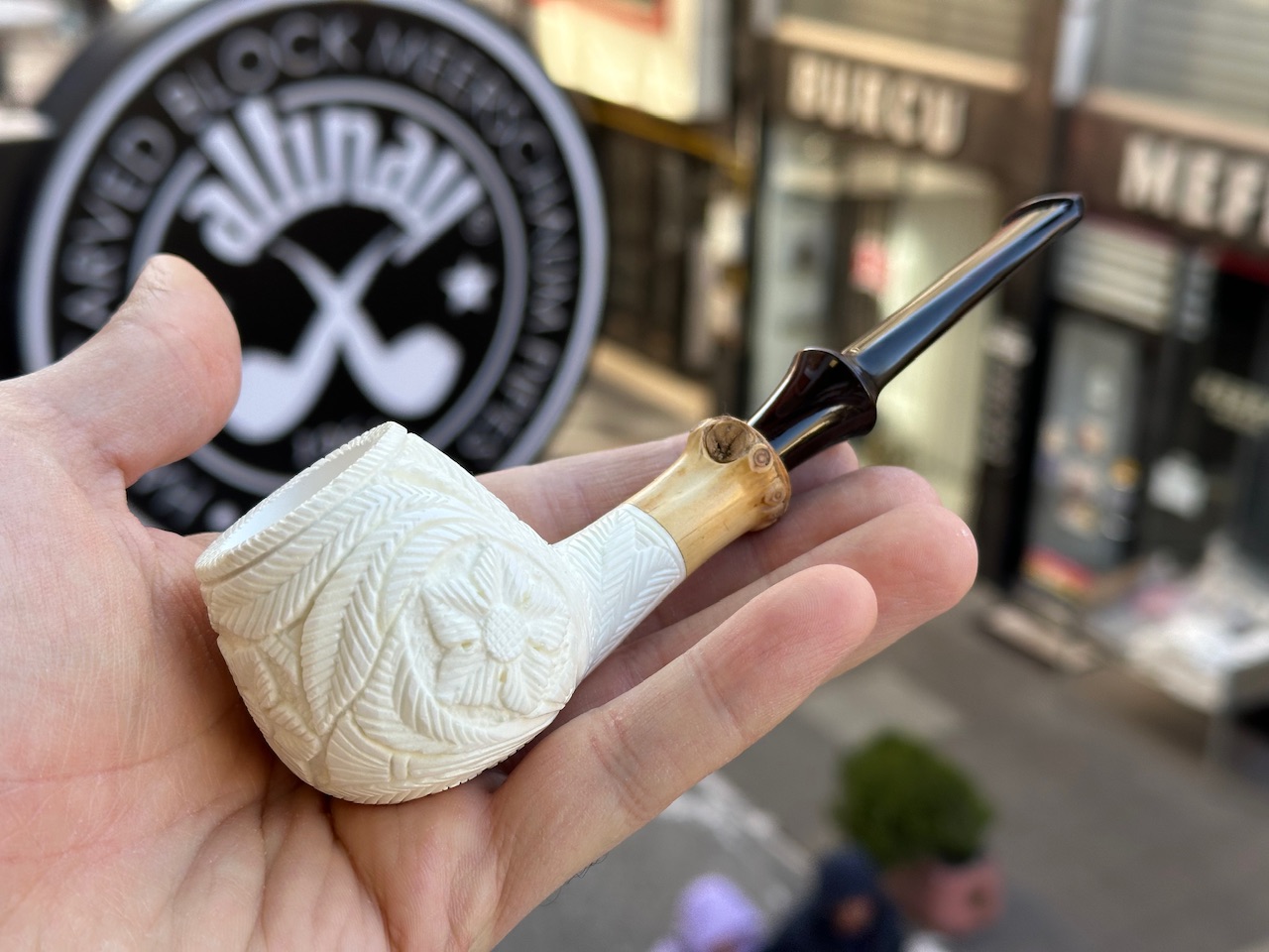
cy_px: 476
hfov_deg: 39.7
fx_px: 1760
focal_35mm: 48
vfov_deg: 30.3
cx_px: 634
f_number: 1.78
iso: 64
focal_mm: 6.86
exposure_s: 1/615
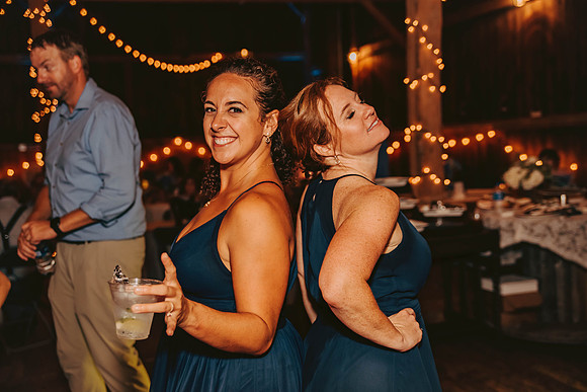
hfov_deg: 43.6
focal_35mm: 45
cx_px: 294
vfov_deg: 29.9
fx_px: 734
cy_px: 196
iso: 1000
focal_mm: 45
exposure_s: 1/160
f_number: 2.8
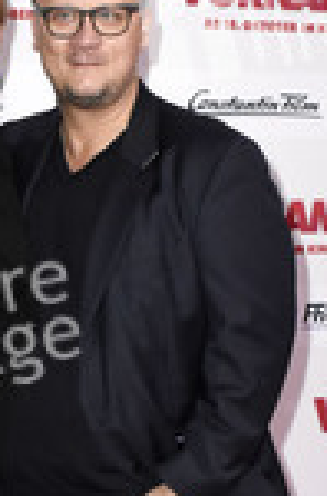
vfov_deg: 18.4
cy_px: 506
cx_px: 7
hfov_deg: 12.4
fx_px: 1486
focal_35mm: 108
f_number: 6.3
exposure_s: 1/160
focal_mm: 27
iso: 3200
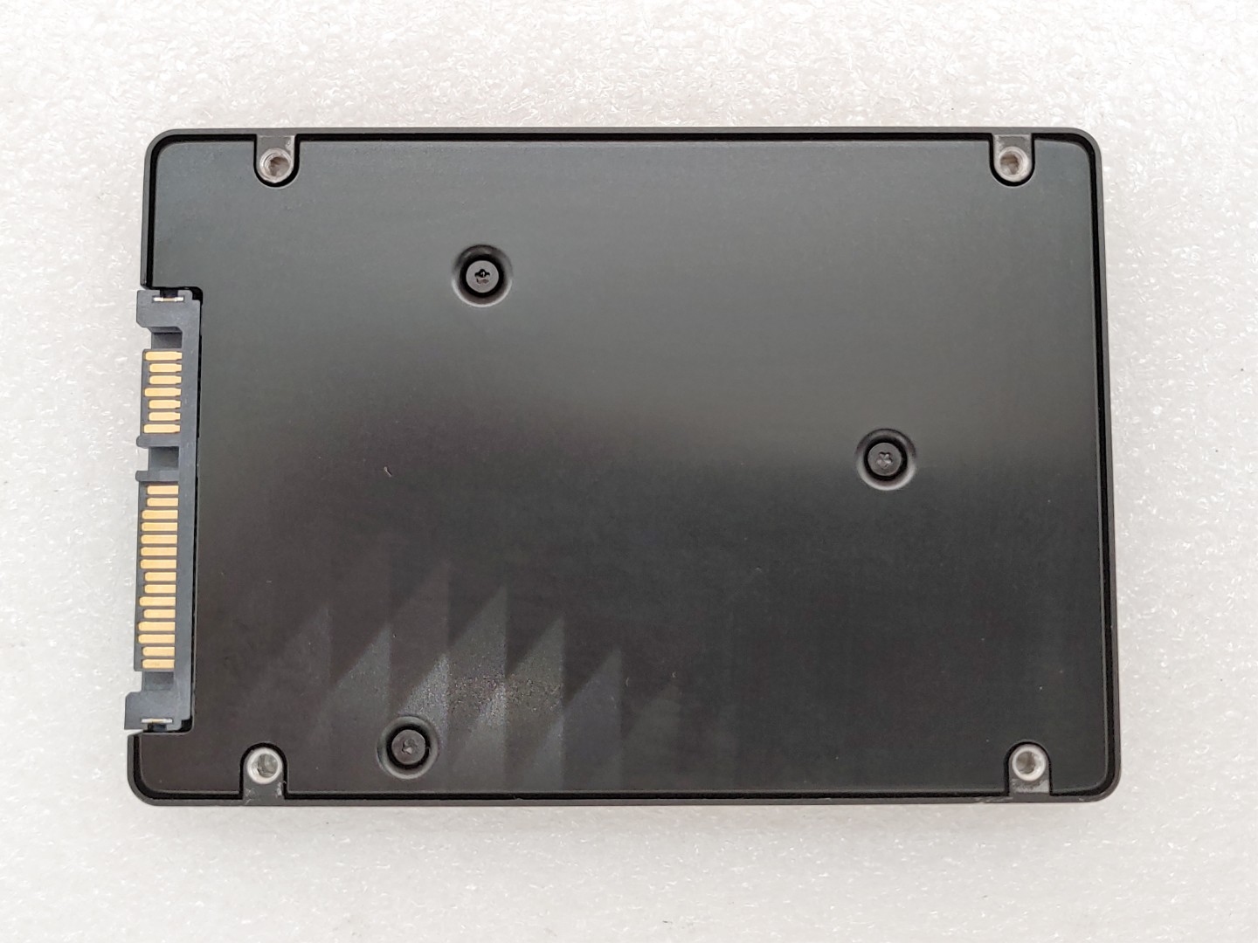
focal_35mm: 41
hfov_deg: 45.8
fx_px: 1490
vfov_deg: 35.1
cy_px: 472
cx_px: 629
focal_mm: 4.36
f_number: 1.8
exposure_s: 1/80
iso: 50
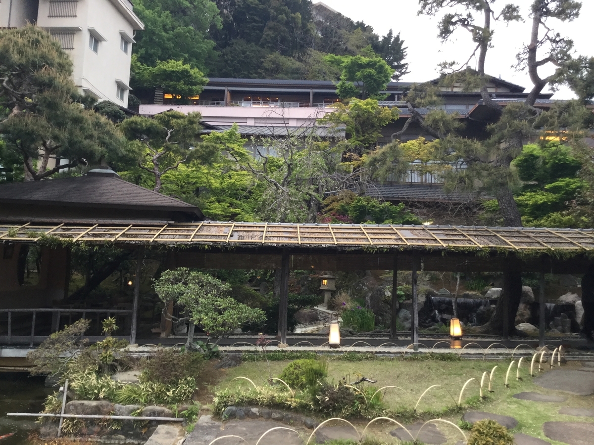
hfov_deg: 58.4
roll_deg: -2.4
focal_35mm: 31
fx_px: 532
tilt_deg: +5.9
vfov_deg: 45.4
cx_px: 297
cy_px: 222
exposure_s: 1/30
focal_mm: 3.3
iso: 50
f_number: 2.4
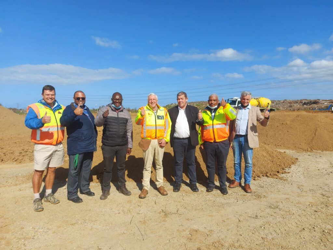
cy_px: 125
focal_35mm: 24
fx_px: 231
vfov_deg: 56.8
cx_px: 166
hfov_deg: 71.6
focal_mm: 5.23
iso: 32
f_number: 1.8
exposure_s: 1/1381
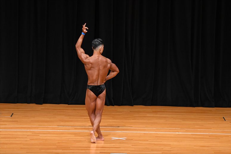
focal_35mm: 217
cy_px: 77
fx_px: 1392
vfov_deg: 6.3
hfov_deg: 9.5
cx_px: 116
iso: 3200
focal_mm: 145
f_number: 5.6
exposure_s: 1/400
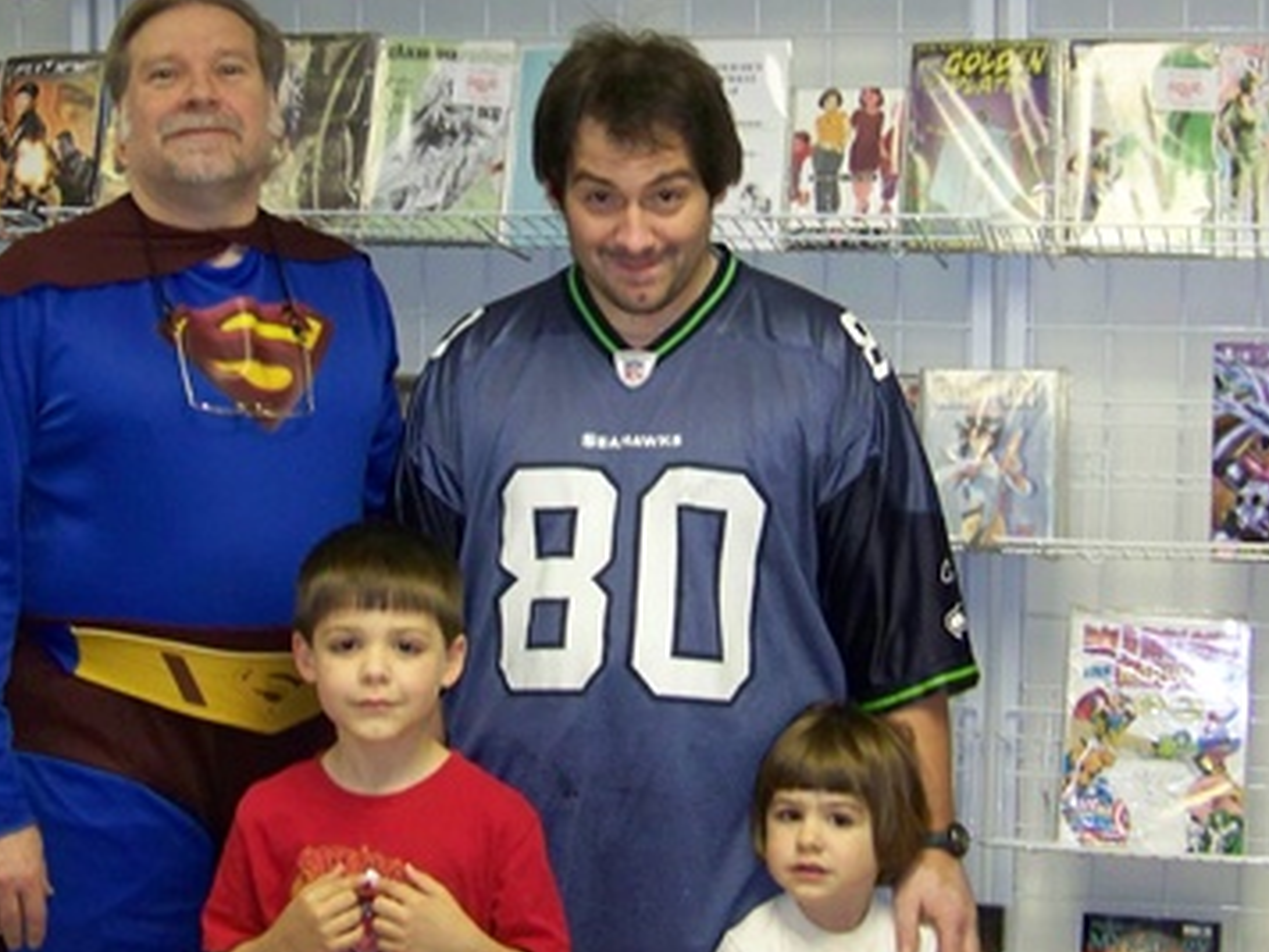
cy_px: 267
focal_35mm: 62
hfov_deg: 31.1
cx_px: 529
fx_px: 2273
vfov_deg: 23.5
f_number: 2.8
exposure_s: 1/30
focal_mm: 5.85
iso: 200
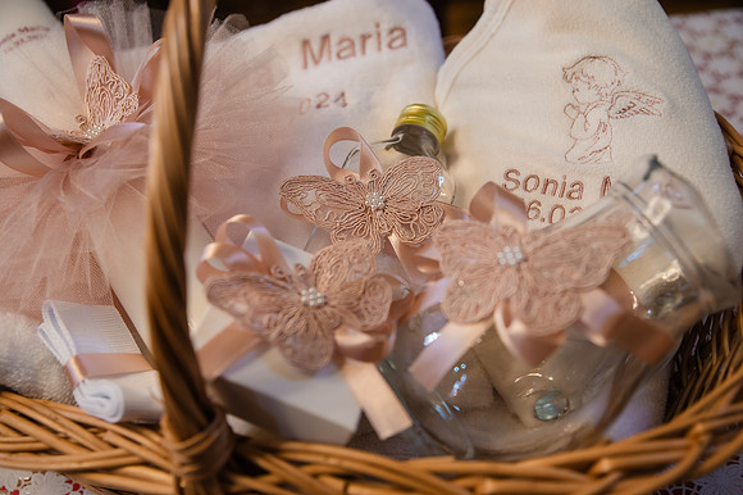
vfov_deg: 33.4
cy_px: 248
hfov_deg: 48.5
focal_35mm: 40
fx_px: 825
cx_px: 372
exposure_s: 1/125
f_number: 3.5
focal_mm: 40
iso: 640
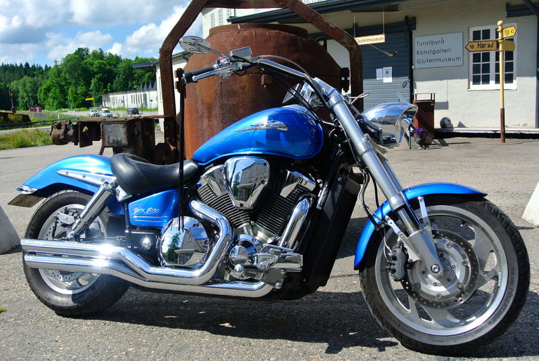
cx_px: 270
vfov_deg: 33.5
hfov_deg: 48.4
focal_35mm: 40
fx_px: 600
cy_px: 180
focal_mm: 15.1
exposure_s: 1/640
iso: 100
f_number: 4.5
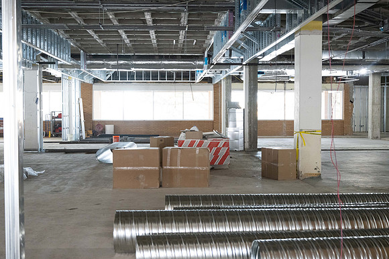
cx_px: 194
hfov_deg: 43.5
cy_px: 130
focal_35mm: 45
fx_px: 488
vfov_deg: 29.8
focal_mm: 44
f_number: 4
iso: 4000
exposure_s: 1/160
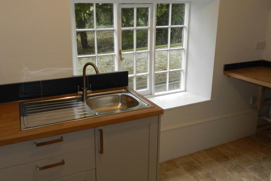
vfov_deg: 42.1
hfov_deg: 60.0
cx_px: 114
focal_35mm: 31
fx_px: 233
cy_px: 72
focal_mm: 4
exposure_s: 1/30
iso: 200
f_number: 3.4
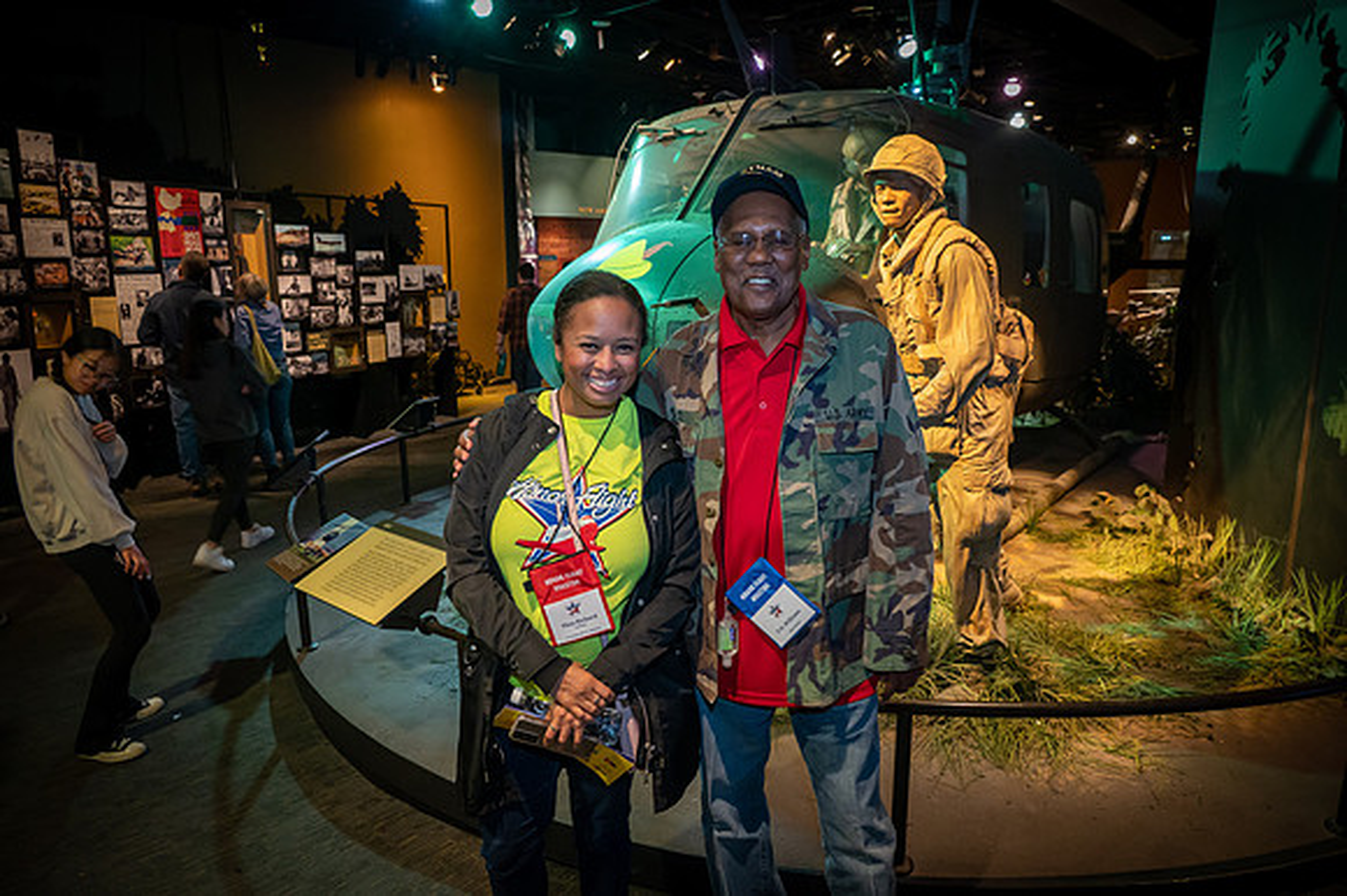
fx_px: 897
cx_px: 674
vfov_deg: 53.1
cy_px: 448
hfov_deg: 73.8
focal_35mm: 24
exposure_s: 1/30
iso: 3600
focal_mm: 24
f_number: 5
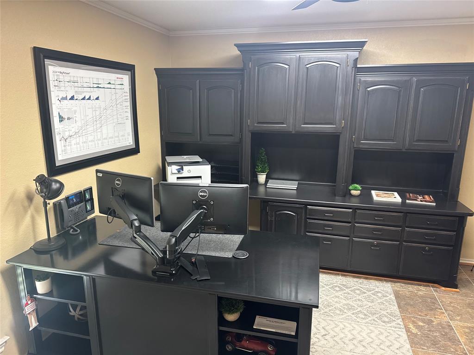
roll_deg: -0.5
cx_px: 237
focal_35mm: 24
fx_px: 329
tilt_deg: -13.5
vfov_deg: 56.8
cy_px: 178
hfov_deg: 71.6
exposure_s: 1/60
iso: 250
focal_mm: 6.76
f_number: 1.78
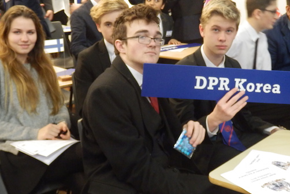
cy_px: 85
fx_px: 427
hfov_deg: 37.5
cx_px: 157
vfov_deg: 25.5
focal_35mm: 53
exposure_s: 1/13
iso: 800
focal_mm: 7.3
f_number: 3.7
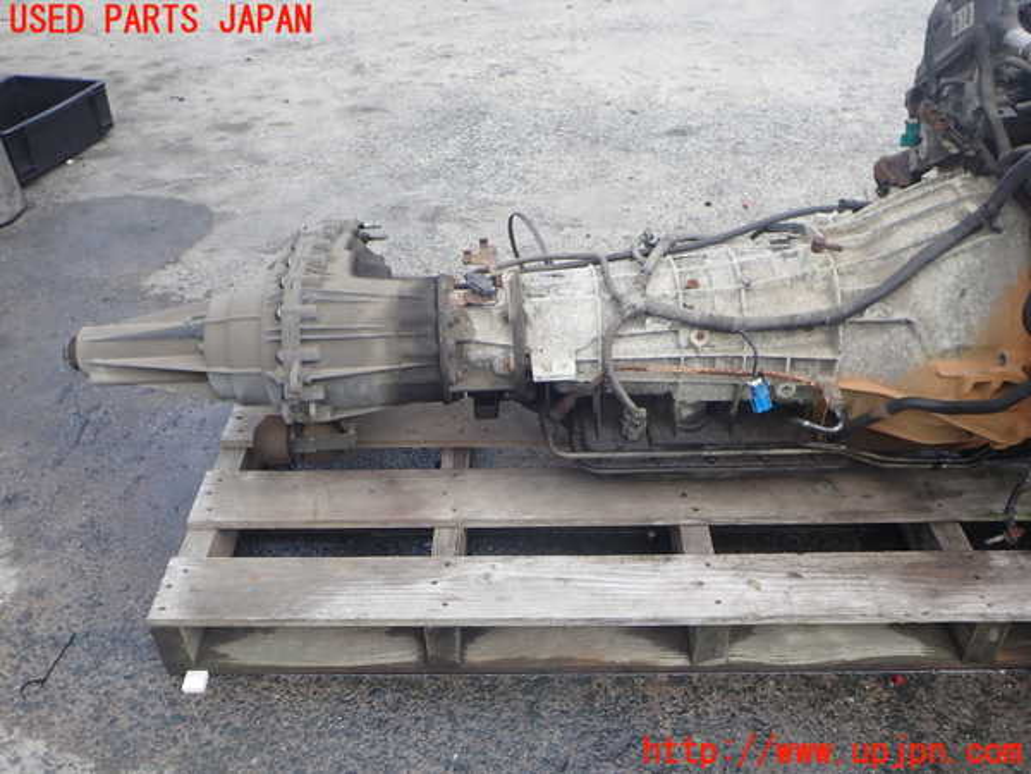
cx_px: 516
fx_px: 894
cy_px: 387
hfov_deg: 60.0
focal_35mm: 30
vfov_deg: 46.8
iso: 100
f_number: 3.2
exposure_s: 1/400
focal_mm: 5.4
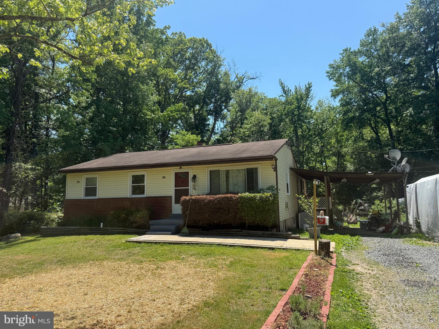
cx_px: 220
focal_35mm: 24
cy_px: 164
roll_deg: +1.4
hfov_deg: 71.6
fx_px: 304
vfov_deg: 56.8
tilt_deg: +6.0
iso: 80
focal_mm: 6.76
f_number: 1.78
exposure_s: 1/2801
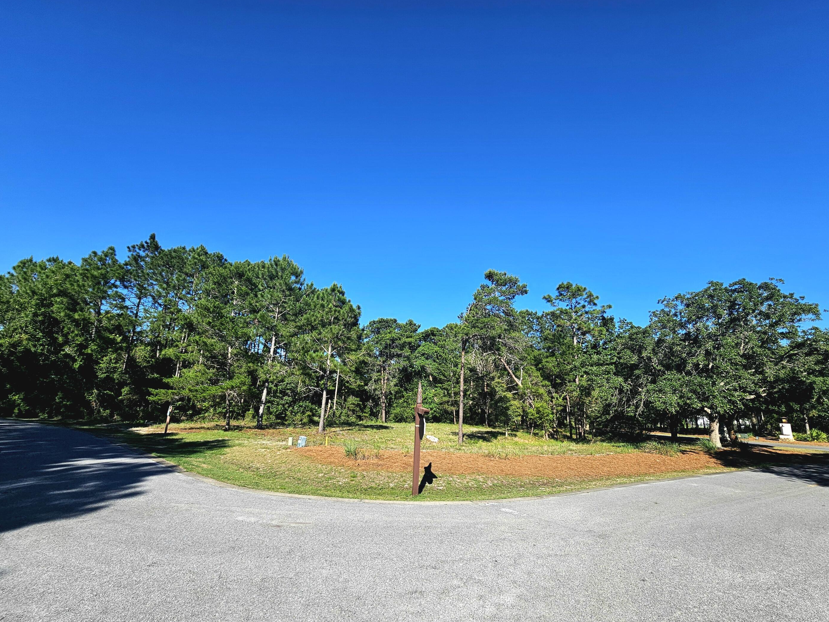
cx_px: 430
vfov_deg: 85.5
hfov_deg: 102.0
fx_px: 335
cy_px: 332
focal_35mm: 14
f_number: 2.2
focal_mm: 2.2
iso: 50
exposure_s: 1/2500
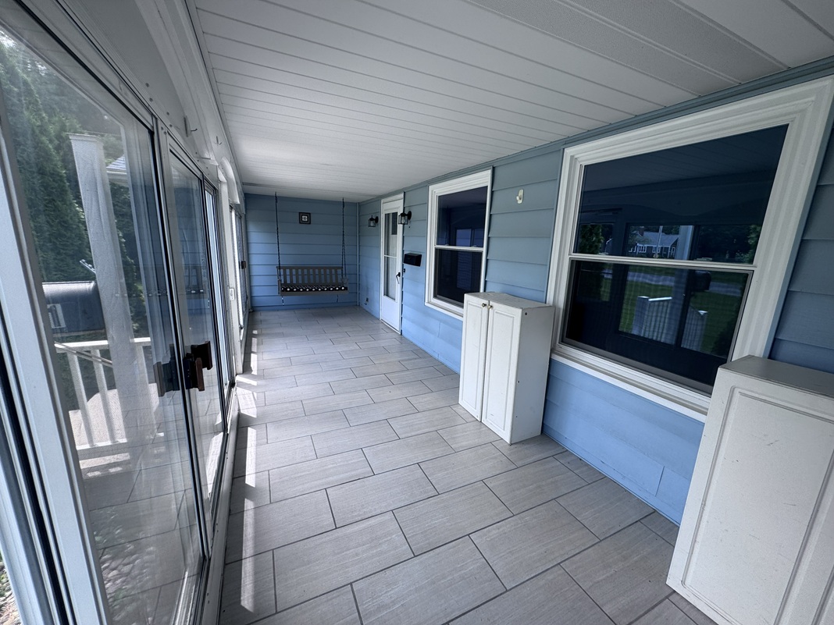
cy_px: 312
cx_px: 417
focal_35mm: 14
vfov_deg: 85.7
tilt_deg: -12.1
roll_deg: -2.4
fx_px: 337
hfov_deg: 102.1
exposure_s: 1/215
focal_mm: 2.22
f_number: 2.2
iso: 40
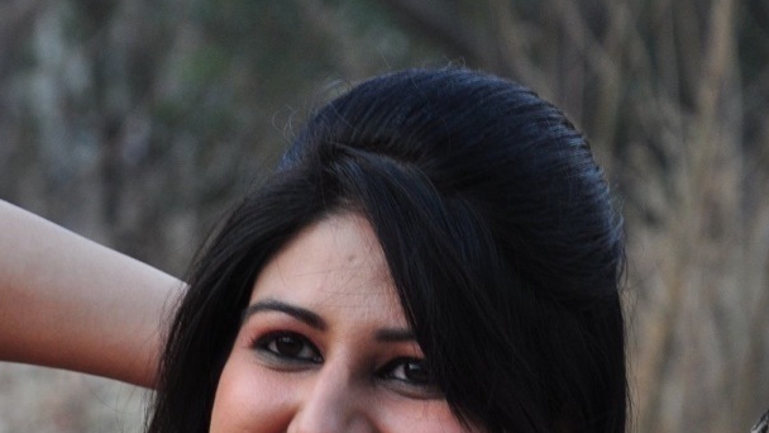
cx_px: 92
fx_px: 6628
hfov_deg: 6.6
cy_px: 499
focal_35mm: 325
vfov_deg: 3.7
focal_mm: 105
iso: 560
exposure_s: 1/80
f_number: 5.6
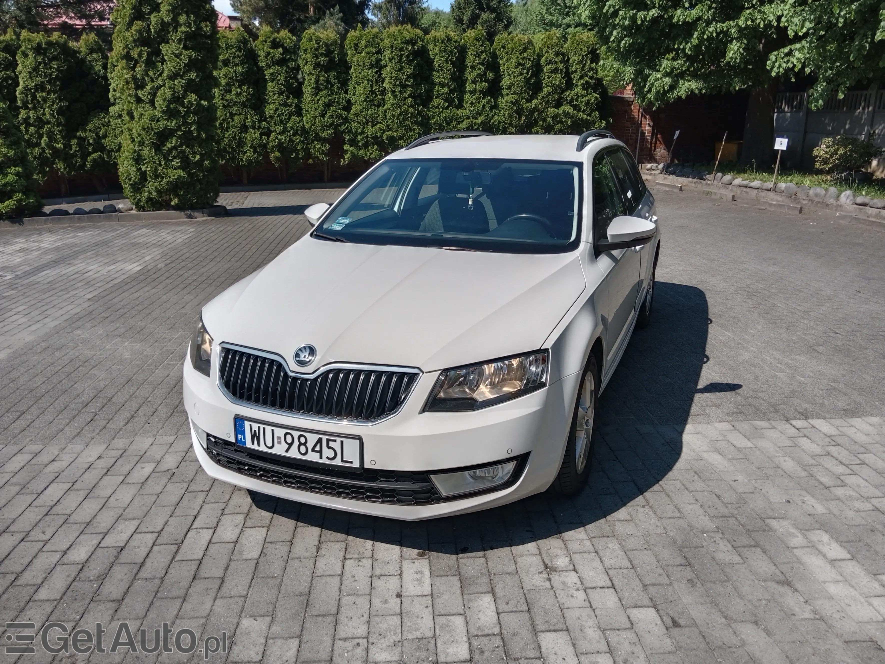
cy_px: 332
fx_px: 665
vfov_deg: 53.1
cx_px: 442
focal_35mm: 26
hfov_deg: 67.3
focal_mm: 3.96
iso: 102
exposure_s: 1/859
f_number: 1.8
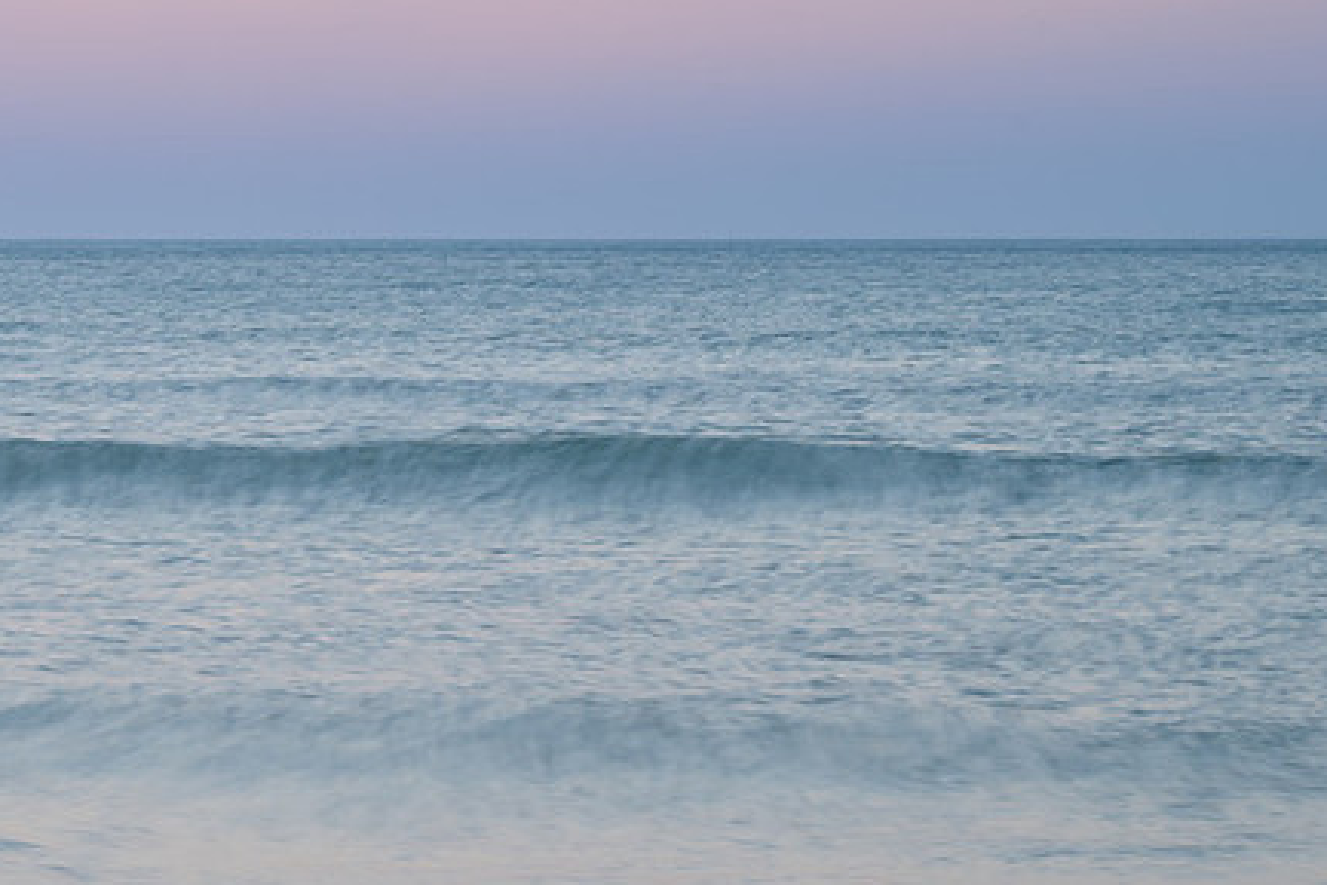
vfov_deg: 10.3
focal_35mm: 132
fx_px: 4867
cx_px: -334
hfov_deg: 14.9
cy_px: 864
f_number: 14
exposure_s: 1/2
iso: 50
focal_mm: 52
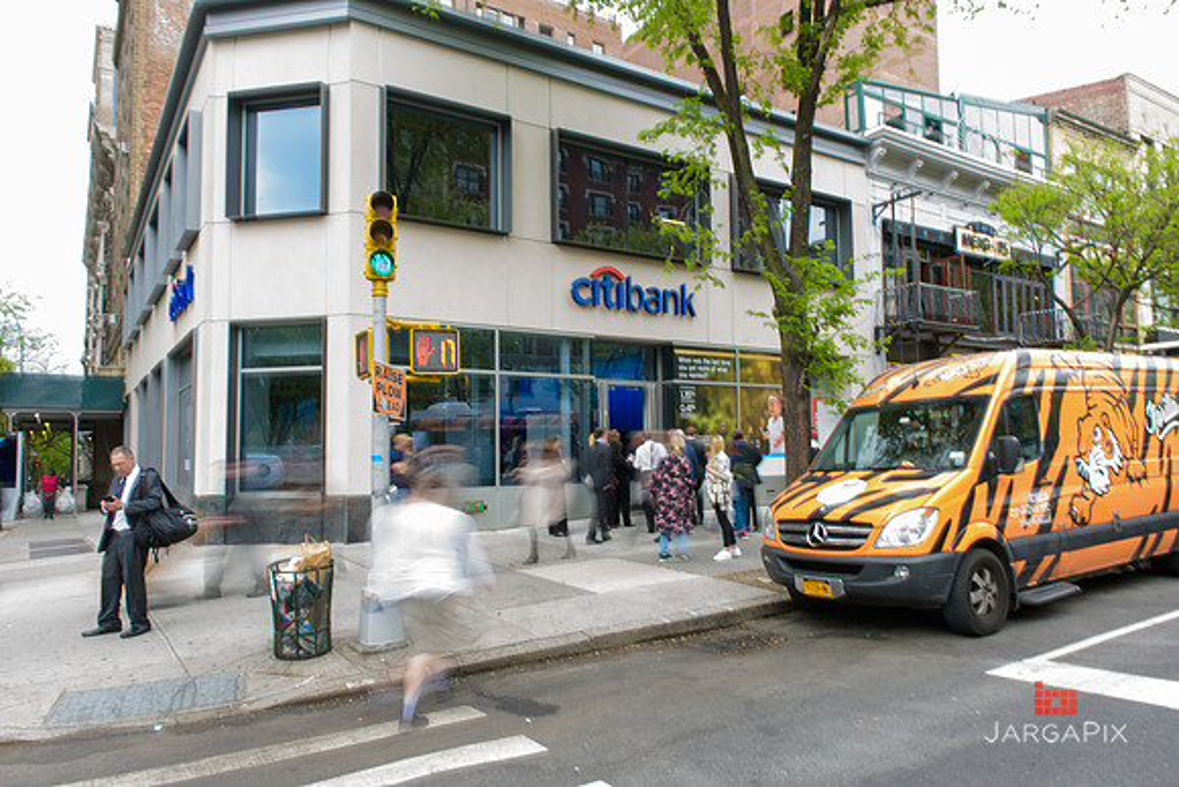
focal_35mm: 24
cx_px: 590
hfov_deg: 73.7
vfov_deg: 53.2
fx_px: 786
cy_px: 394
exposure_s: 1/2
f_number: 22
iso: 64
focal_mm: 24
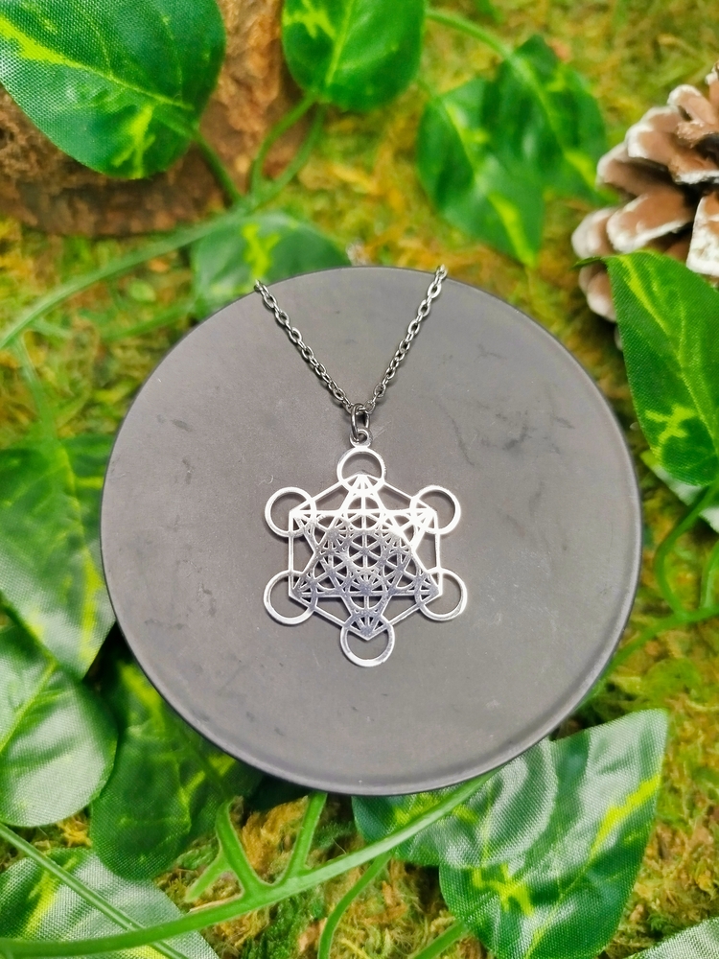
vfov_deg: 71.6
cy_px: 480
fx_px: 665
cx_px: 360
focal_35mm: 24
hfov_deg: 56.8
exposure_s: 1/33
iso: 200
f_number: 1.7
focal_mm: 5.31
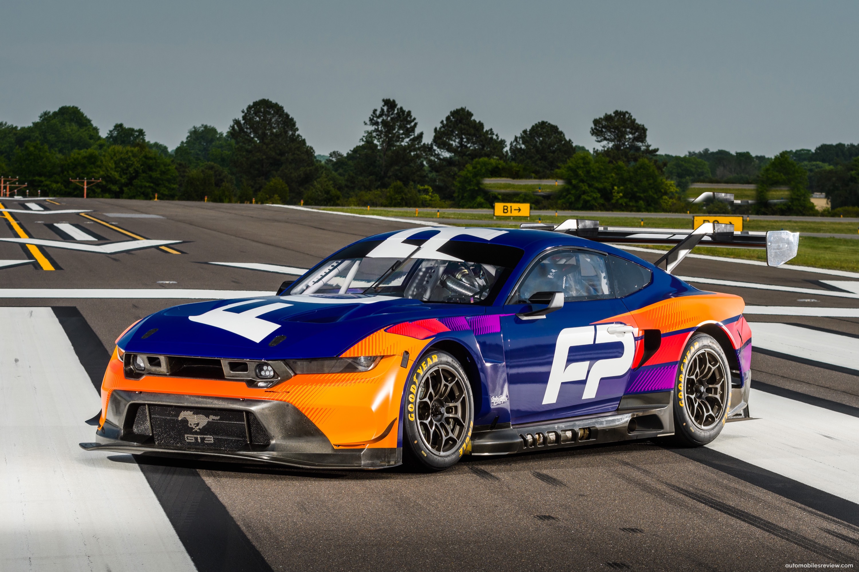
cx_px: 430
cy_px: 286
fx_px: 3221
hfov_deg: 15.2
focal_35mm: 135
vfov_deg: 10.2
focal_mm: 90
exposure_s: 1/200
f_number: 8
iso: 100
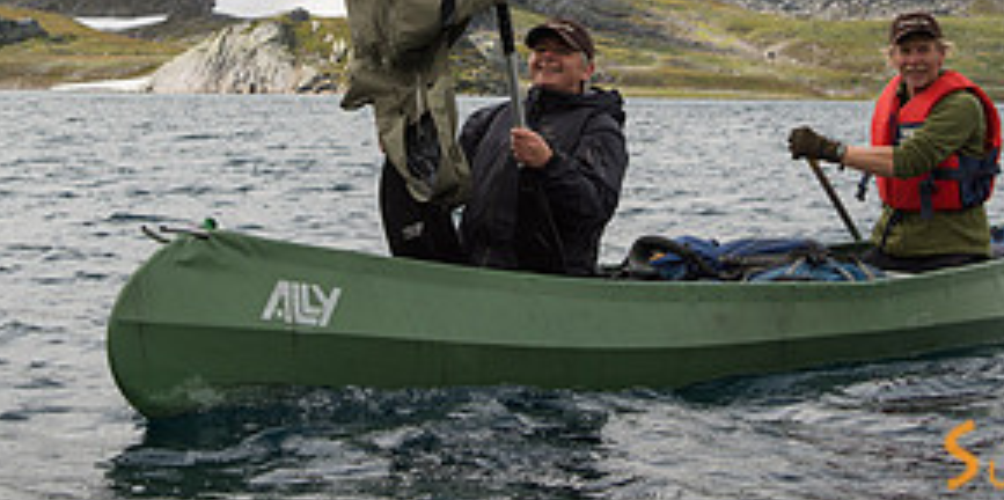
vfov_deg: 9.9
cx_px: 470
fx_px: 2826
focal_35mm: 109
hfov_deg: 20.1
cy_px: -119
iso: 100
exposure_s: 1/400
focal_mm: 48
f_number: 7.1
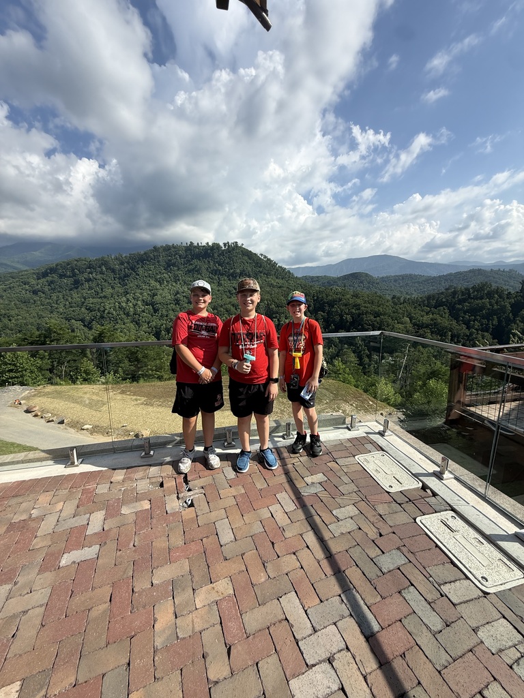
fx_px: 283
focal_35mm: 14
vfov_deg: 102.1
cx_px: 262
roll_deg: +3.6
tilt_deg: -10.5
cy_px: 349
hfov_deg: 85.7
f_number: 2.2
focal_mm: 2.22
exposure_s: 1/1795
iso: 50
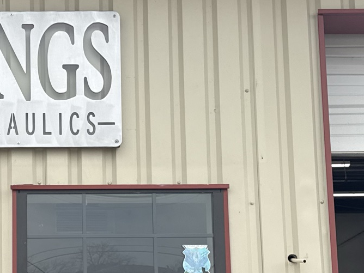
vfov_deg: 18.5
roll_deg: +1.3
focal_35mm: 79
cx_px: 32
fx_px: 831
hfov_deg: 24.0
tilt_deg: +8.2
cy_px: 217
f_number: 1.78
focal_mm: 6.76
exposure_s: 1/2053
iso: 80
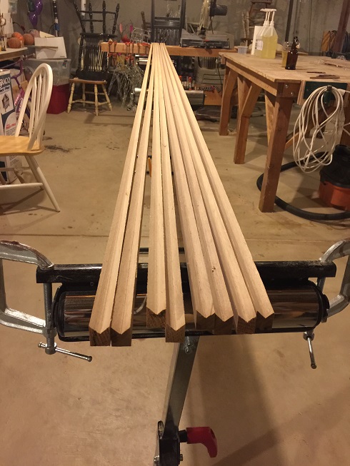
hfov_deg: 48.2
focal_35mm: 29
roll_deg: -2.1
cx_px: 175
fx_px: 391
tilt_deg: -26.7
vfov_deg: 61.7
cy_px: 233
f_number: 2.2
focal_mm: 4.15
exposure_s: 1/8
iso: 100
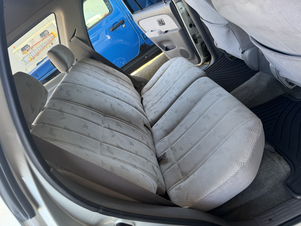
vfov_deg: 56.8
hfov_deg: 71.6
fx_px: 209
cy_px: 113
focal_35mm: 24
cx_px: 150
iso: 160
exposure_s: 1/190
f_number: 1.78
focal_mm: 6.76
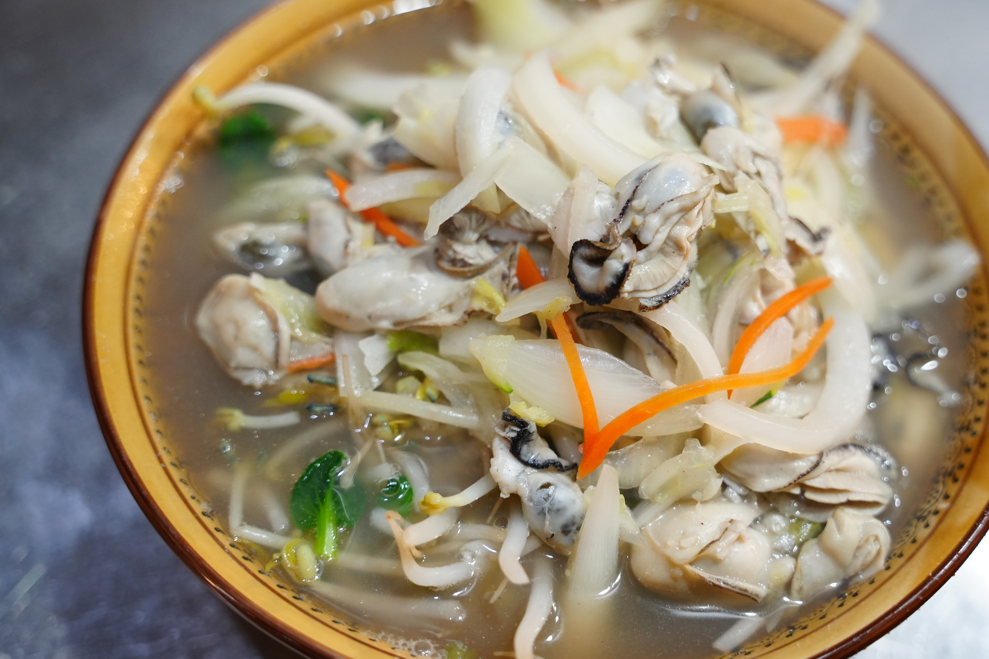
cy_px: 326
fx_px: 1418
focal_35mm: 52
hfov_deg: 38.4
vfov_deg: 26.2
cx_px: 576
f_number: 2.8
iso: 2000
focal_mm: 42.5
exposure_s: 1/125
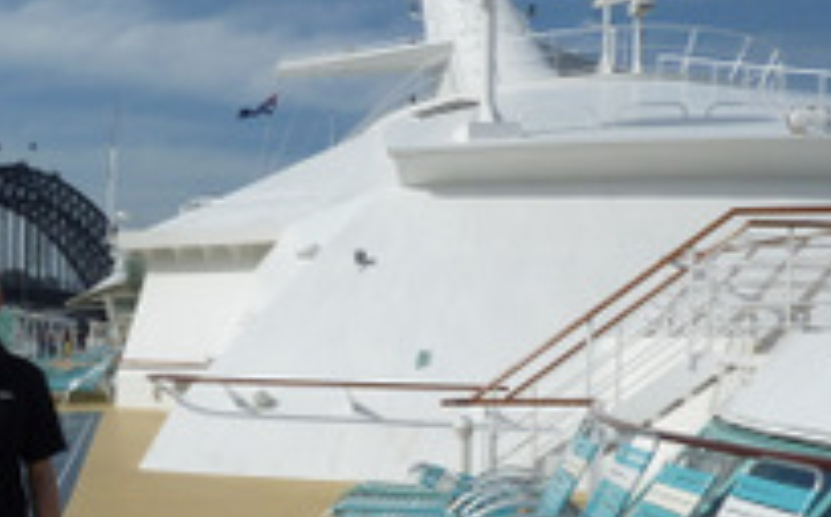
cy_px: 362
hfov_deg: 36.6
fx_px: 1176
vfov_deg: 24.6
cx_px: 94
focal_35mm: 52
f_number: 5.6
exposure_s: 1/800
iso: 80
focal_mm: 4.1
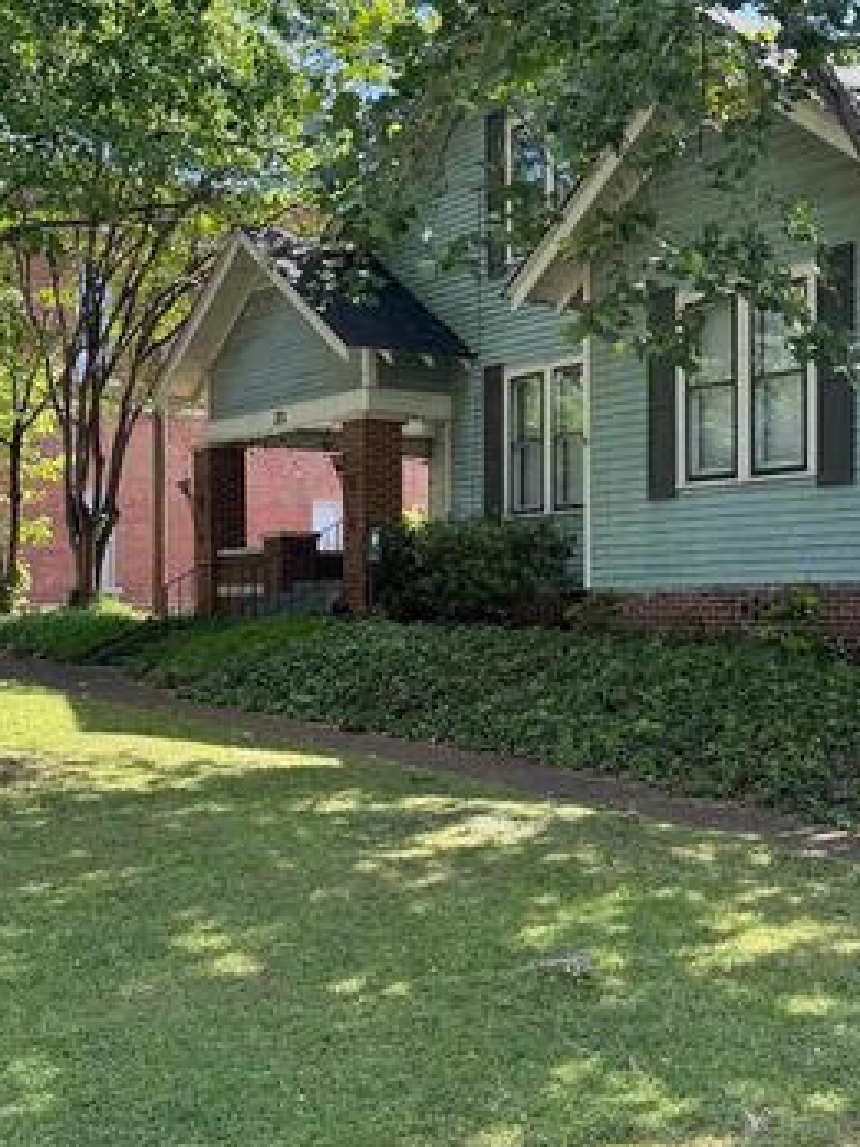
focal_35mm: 46
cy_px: 545
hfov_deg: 31.0
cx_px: 646
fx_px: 1524
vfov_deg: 41.2
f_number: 1.78
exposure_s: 1/495
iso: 80
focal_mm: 6.76
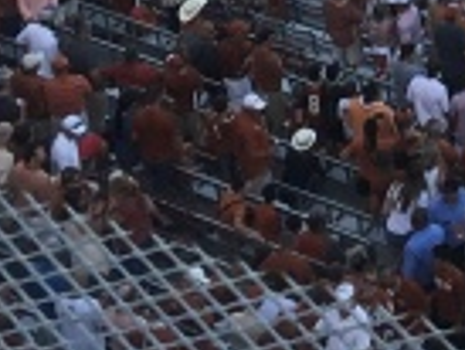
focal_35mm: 217
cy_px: -720
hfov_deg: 8.7
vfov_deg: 6.3
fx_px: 2918
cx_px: 838
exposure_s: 1/458
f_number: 2.2
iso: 25
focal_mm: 4.15
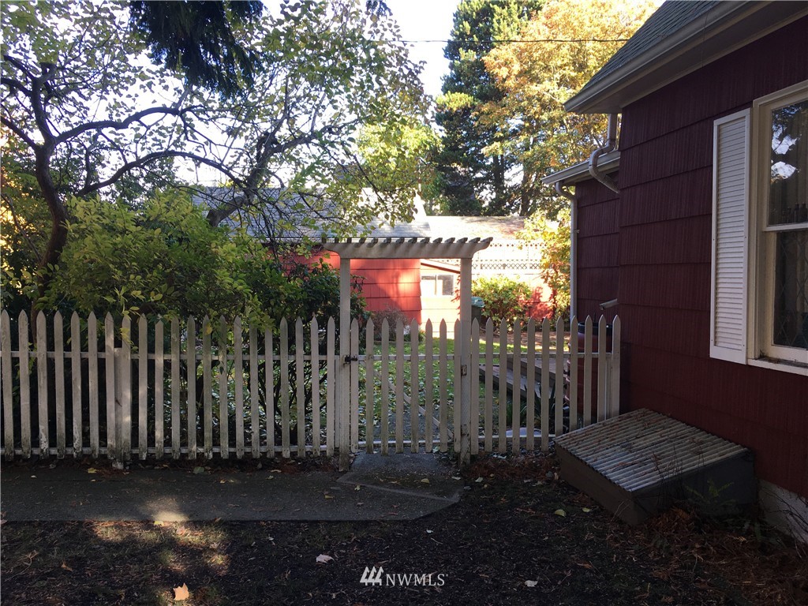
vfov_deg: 48.2
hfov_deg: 61.7
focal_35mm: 29
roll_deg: +0.6
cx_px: 404
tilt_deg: -2.4
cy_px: 303
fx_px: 677
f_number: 2.2
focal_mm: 4.15
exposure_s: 1/120
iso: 32
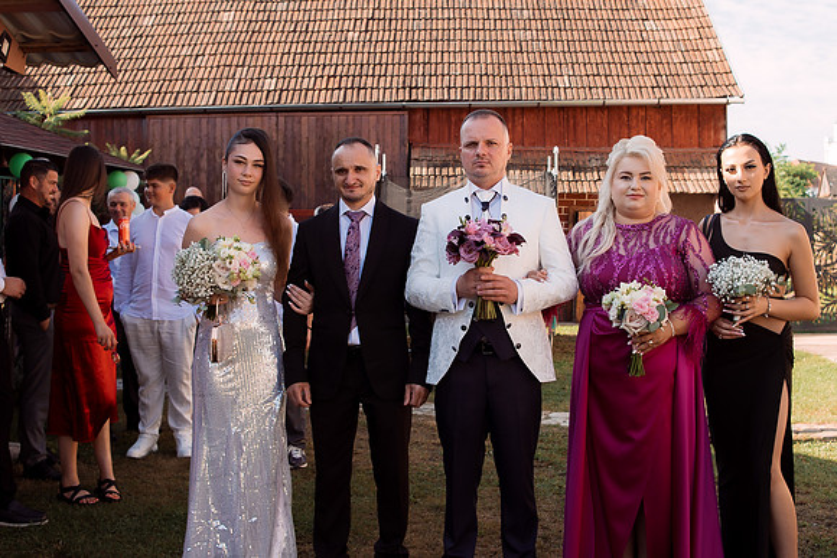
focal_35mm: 37
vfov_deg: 35.8
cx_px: 457
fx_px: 864
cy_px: 253
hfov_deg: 51.6
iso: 100
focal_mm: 23
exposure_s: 1/200
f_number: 3.5
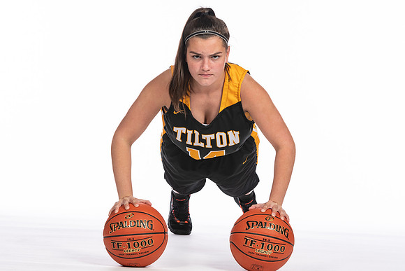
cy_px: 136
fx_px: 1772
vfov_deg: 8.7
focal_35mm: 158
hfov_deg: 13.0
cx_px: 202
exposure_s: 1/100
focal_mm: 105
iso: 100
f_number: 5.6
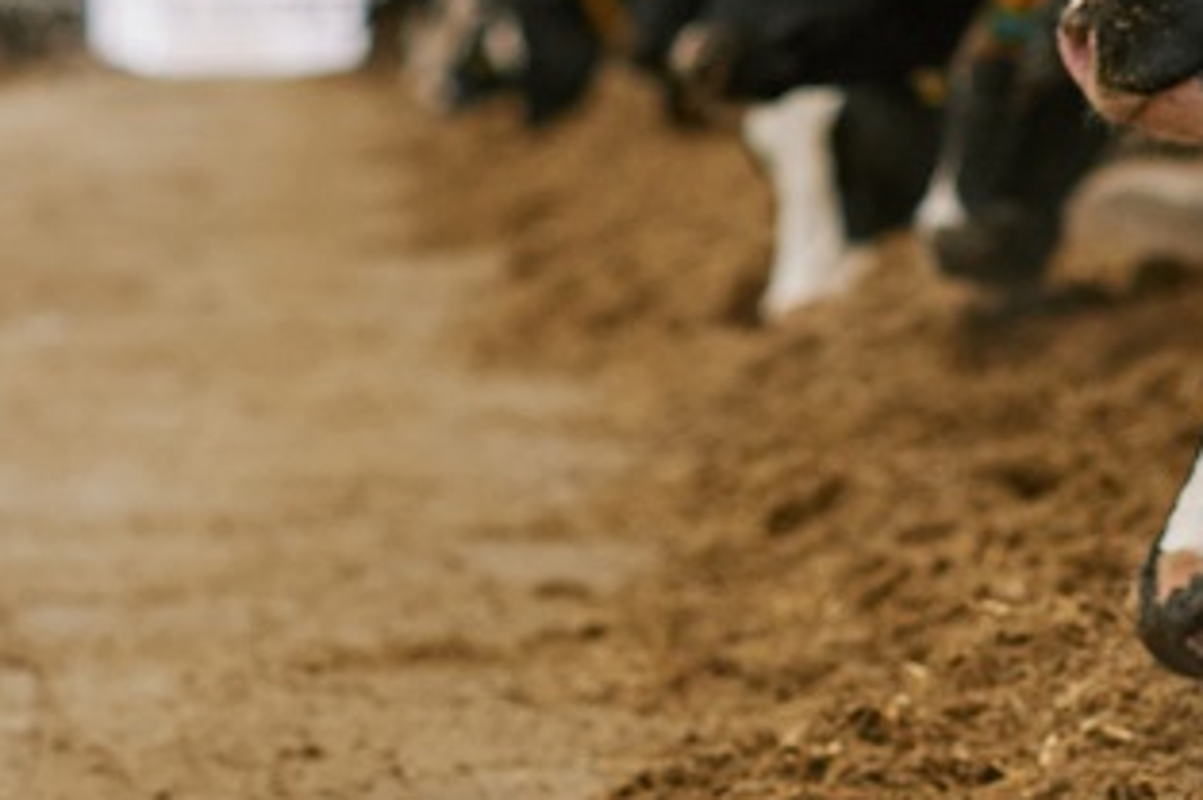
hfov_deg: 7.5
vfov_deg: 5.0
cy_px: 244
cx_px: 1295
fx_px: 9080
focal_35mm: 272
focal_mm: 85
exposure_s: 1/160
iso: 800
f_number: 3.2
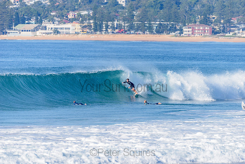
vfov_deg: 2.8
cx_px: 122
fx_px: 3403
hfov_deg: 4.1
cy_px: 82
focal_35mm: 500
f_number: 5.6
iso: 180
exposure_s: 1/2000
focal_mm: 500
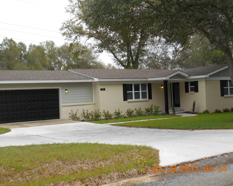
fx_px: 359
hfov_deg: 36.0
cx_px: 113
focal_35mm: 52
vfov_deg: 29.1
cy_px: 92
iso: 80
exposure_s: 1/160
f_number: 4.5
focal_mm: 8.8
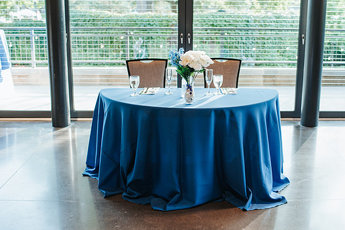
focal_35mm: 45
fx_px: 431
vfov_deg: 29.9
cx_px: 190
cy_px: 103
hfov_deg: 43.5
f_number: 2.8
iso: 400
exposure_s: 1/160
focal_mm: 35
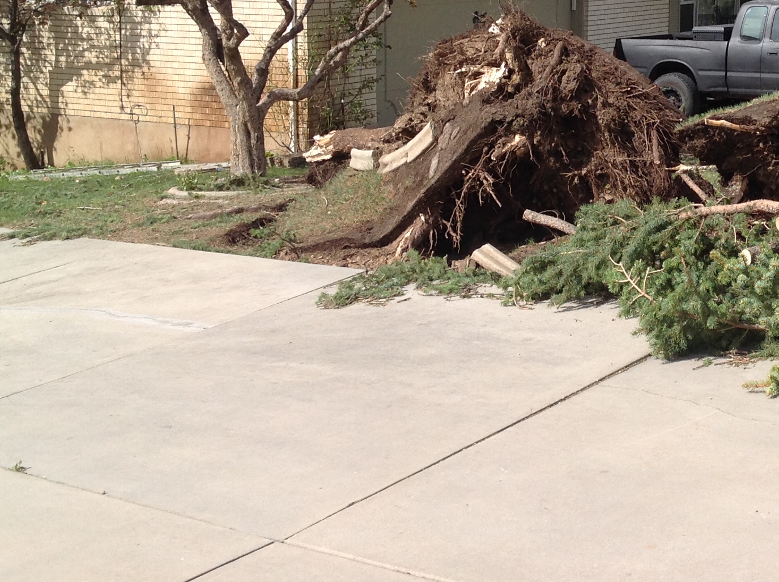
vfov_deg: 21.9
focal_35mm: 66
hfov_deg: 28.2
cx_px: 715
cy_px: 121
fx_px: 1483
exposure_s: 1/2016
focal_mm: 4.28
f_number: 2.4
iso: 50
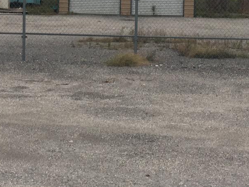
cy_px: -2
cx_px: 80
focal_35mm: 96
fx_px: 691
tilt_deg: -0.3
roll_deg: -0.4
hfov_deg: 20.4
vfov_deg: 15.1
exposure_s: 1/120
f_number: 2.2
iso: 40
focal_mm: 4.15
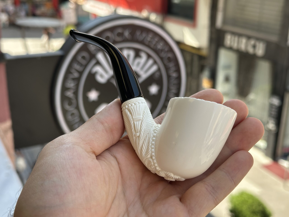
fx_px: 401
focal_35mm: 48
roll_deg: -1.6
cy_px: 108
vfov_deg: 30.3
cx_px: 144
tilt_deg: -20.1
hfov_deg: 39.7
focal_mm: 6.86
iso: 64
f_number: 1.78
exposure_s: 1/634
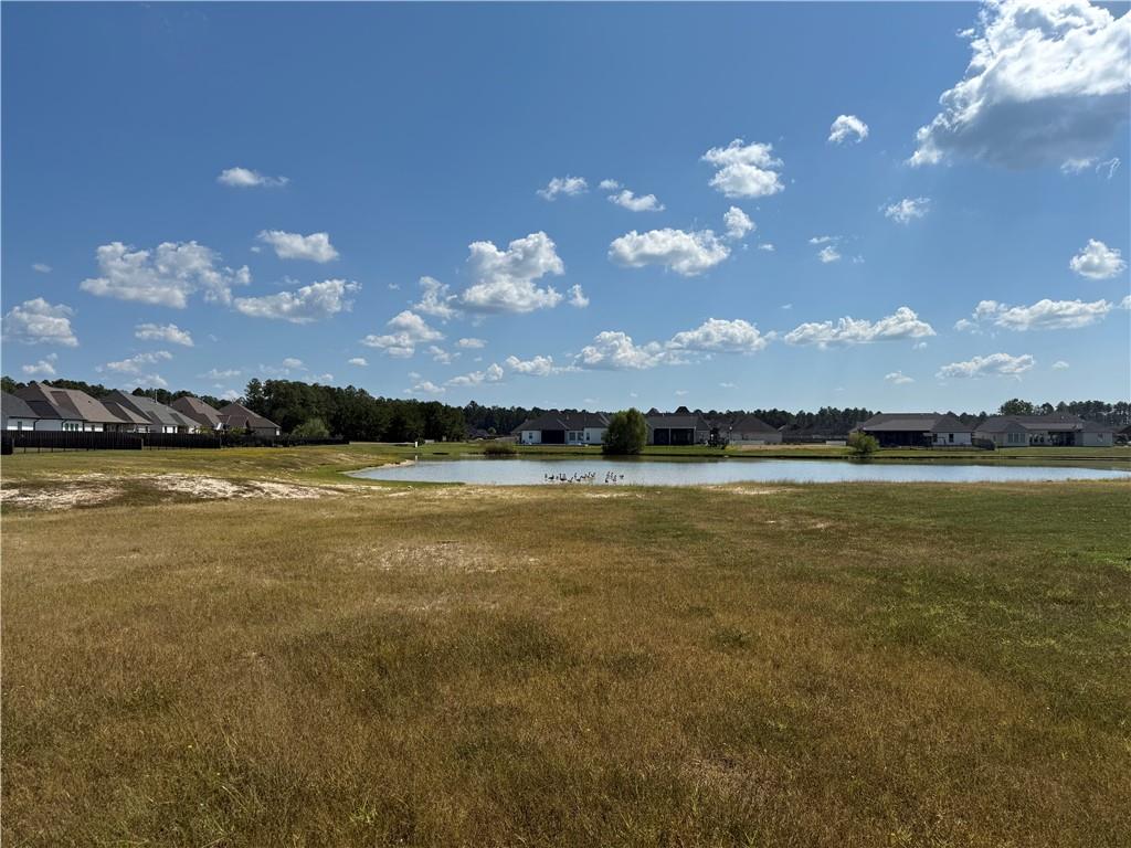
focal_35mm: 24
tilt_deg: +1.4
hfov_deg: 71.6
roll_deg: -0.6
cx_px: 566
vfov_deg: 56.8
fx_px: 784
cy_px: 424
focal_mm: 6.76
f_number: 1.78
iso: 80
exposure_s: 1/10309
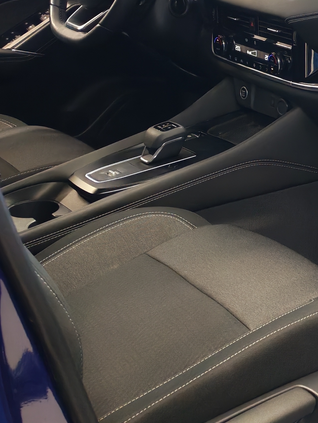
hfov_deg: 18.9
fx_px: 919
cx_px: 342
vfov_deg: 26.0
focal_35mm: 75
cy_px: 178
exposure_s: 1/100
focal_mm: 6.12
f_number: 1.9
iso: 584
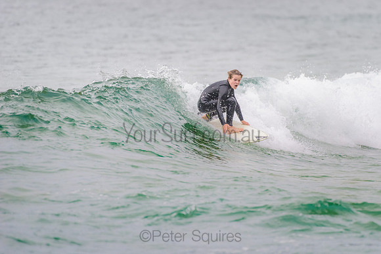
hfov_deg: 3.4
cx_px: 234
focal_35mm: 613
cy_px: 102
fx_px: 6488
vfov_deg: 2.2
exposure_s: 1/800
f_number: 5.6
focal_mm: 500
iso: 400
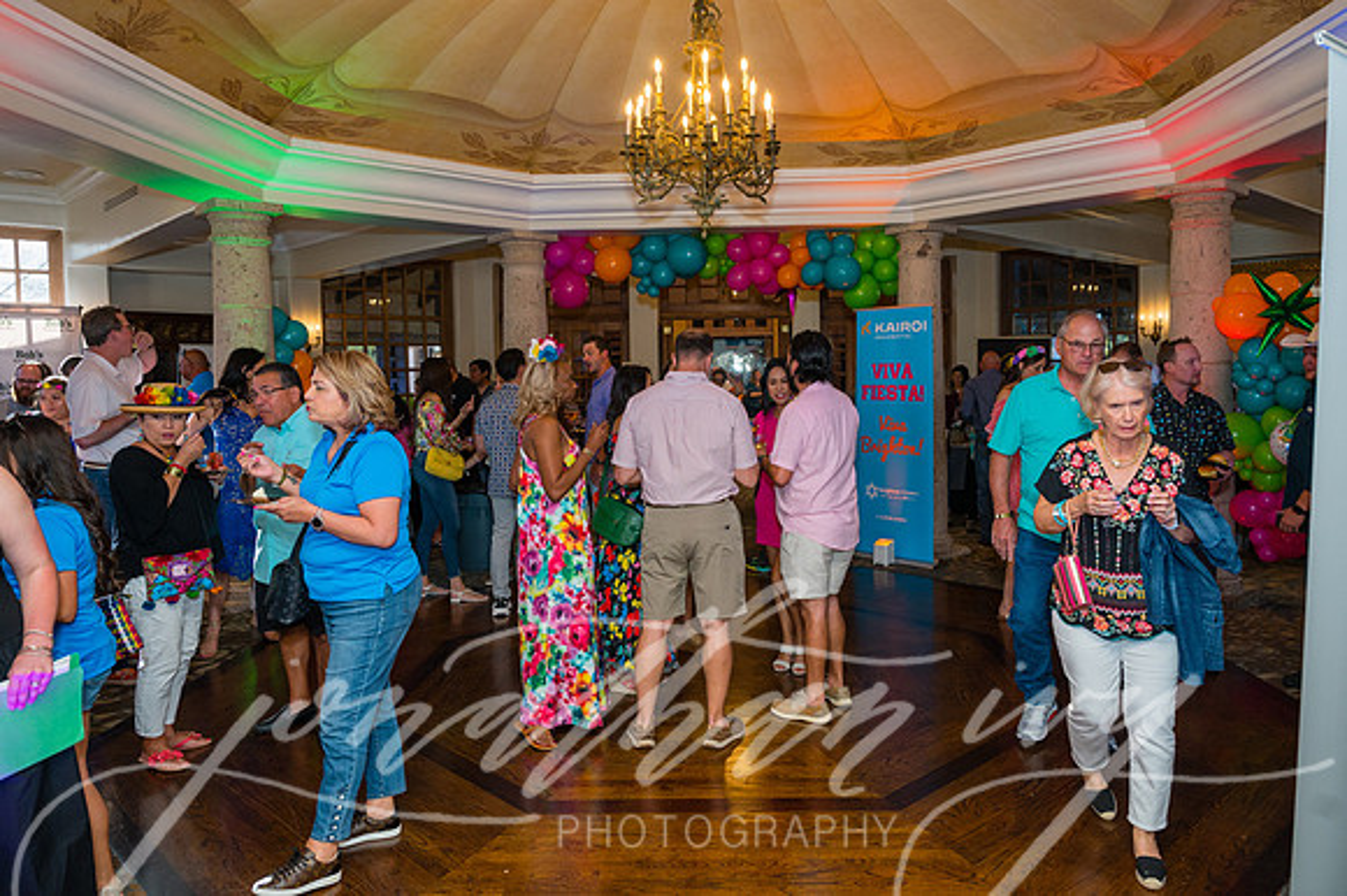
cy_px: 421
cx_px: 715
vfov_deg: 50.4
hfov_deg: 70.5
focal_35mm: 25
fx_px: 952
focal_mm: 24
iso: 640
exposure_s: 1/200
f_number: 4.5
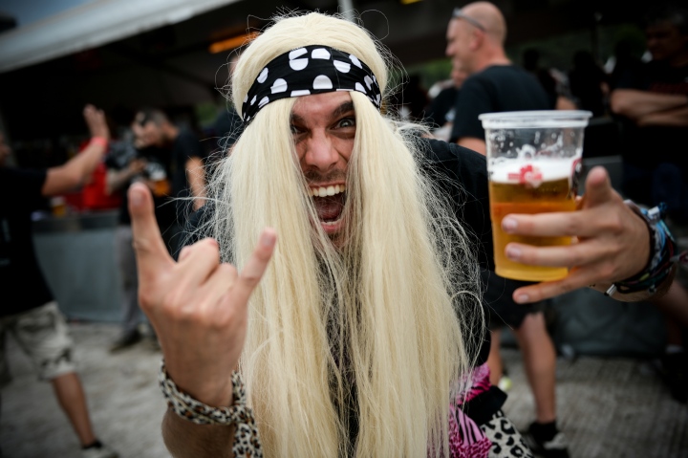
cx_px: 344
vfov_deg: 37.8
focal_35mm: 35
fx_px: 668
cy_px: 229
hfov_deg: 54.5
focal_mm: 35
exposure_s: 1/1600
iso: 125
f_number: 2.8
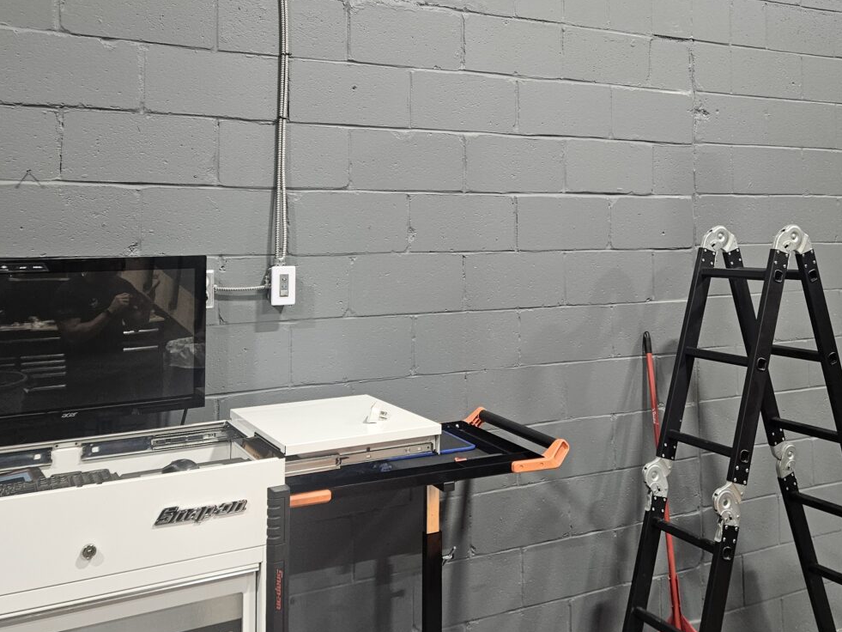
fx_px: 876
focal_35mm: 36
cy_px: 202
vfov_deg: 39.1
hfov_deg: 51.1
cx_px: 494
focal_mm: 5.4
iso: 200
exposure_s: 1/120
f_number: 1.8
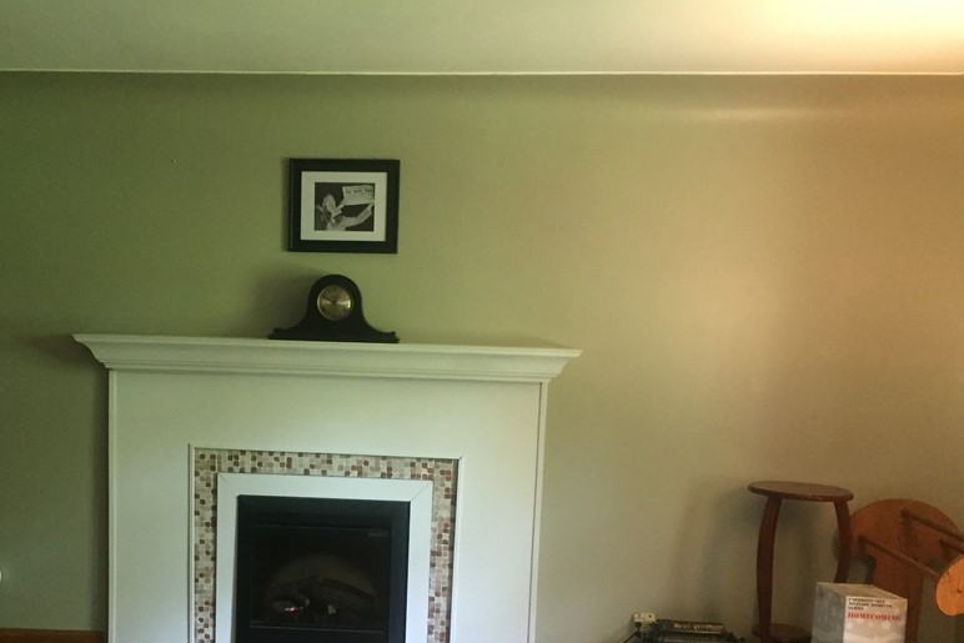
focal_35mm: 40
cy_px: 447
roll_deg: -1.9
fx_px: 1071
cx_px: 340
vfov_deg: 33.0
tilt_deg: -6.1
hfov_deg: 47.8
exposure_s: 1/20
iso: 250
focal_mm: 4.15
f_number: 2.2
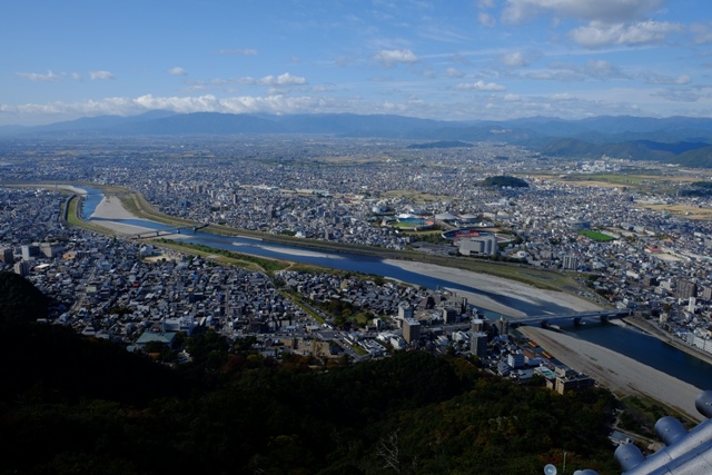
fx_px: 534
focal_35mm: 27
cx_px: 356
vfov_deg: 48.0
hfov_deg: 67.4
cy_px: 238
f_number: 14
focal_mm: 18
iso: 200
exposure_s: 1/150
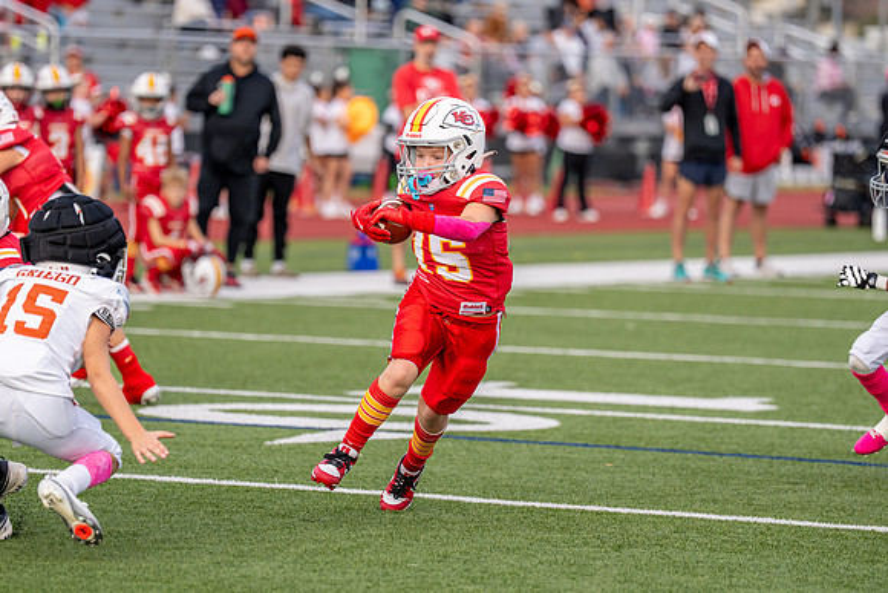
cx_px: 386
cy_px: 314
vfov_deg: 6.3
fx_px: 5342
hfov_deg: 9.5
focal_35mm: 217
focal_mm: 165
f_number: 2.8
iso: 400
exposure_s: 1/2500
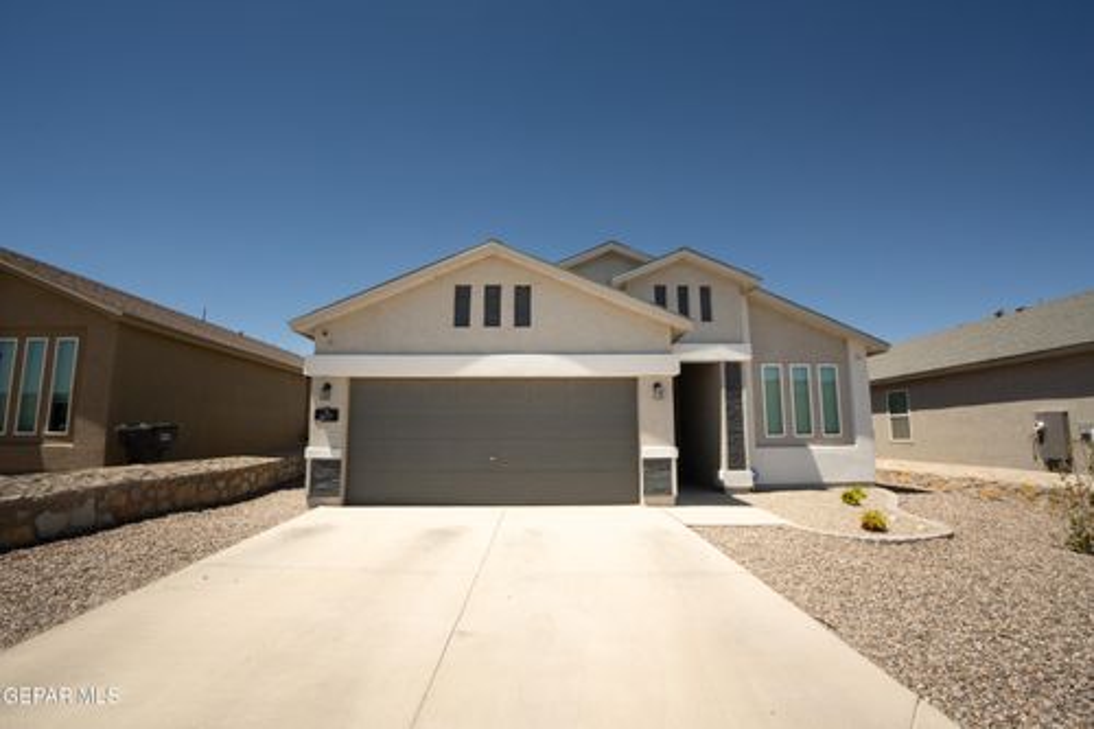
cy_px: 364
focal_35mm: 16
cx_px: 547
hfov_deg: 97.7
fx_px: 478
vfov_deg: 74.6
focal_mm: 10
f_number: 14
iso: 125
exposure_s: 1/200
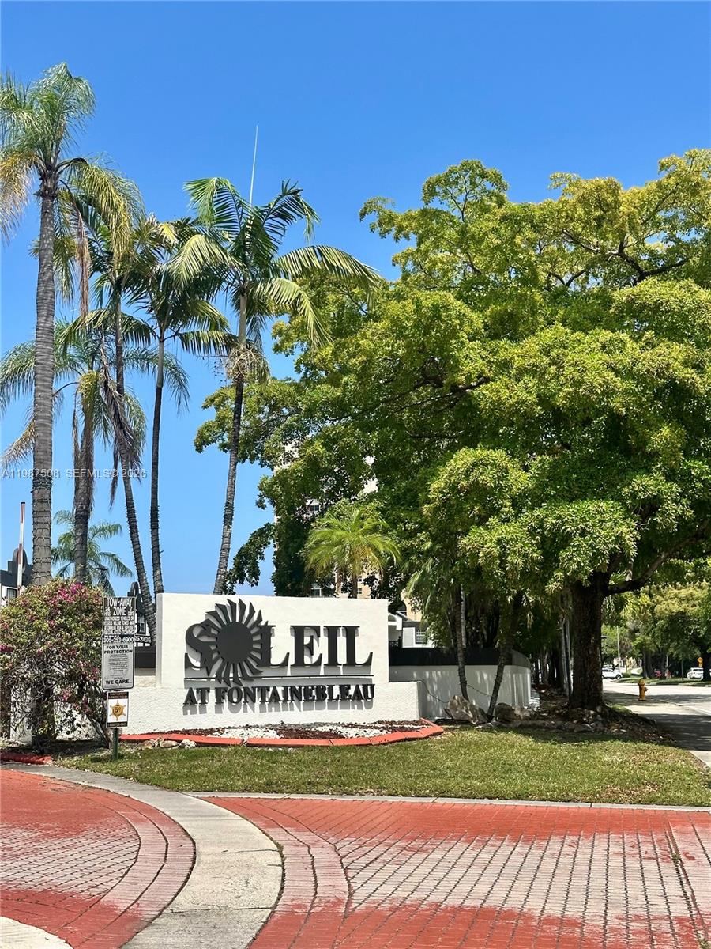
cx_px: 356
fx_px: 1315
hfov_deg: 30.3
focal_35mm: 48
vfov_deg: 39.7
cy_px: 474
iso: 64
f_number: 1.78
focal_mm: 6.86
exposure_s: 1/4016
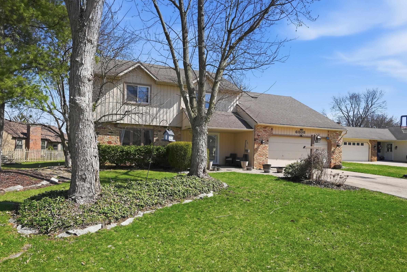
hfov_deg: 84.0
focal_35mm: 20
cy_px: 134
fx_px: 226
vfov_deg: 61.9
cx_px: 199
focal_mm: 13
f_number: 4
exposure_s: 1/800
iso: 100
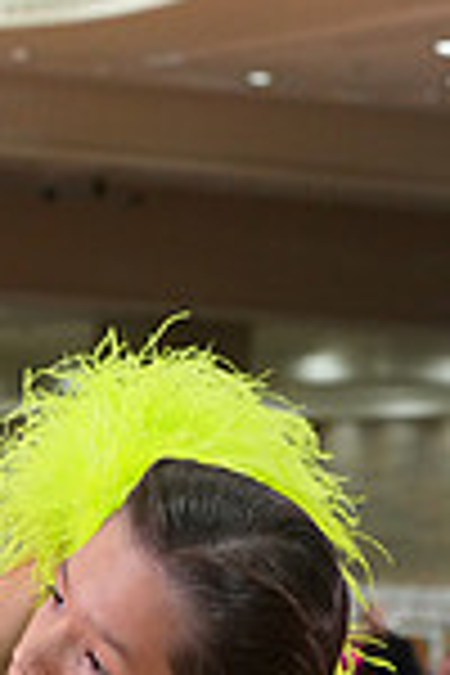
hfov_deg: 5.1
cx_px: 61
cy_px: 1300
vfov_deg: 7.3
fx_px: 5081
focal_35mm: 271
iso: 4000
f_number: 6.3
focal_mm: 70
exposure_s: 1/200
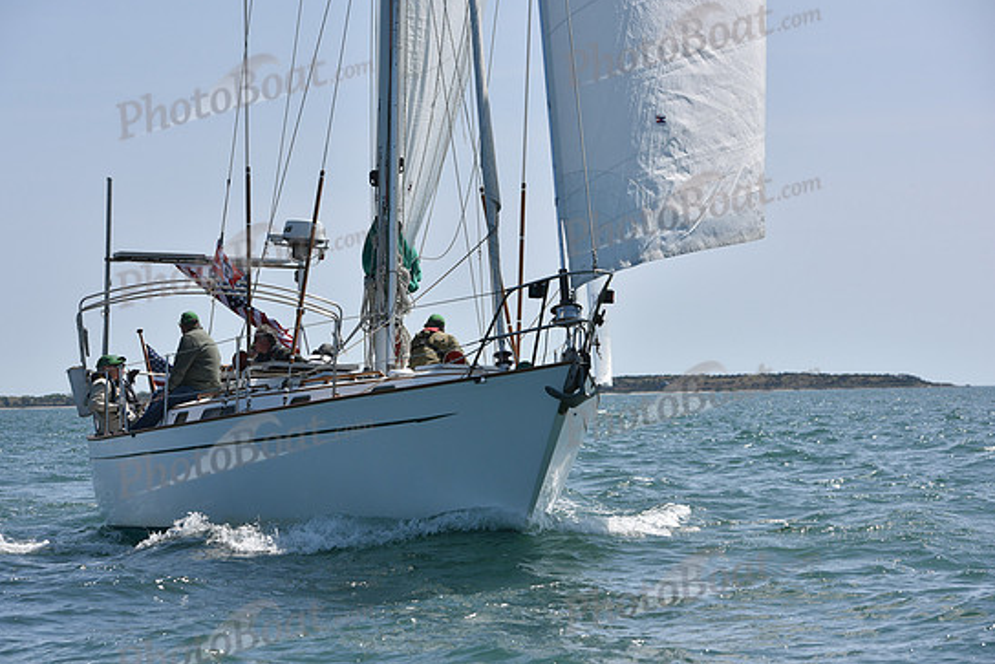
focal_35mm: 112
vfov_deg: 12.2
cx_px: 470
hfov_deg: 18.3
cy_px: 330
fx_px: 3096
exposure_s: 1/800
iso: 320
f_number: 6.3
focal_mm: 105
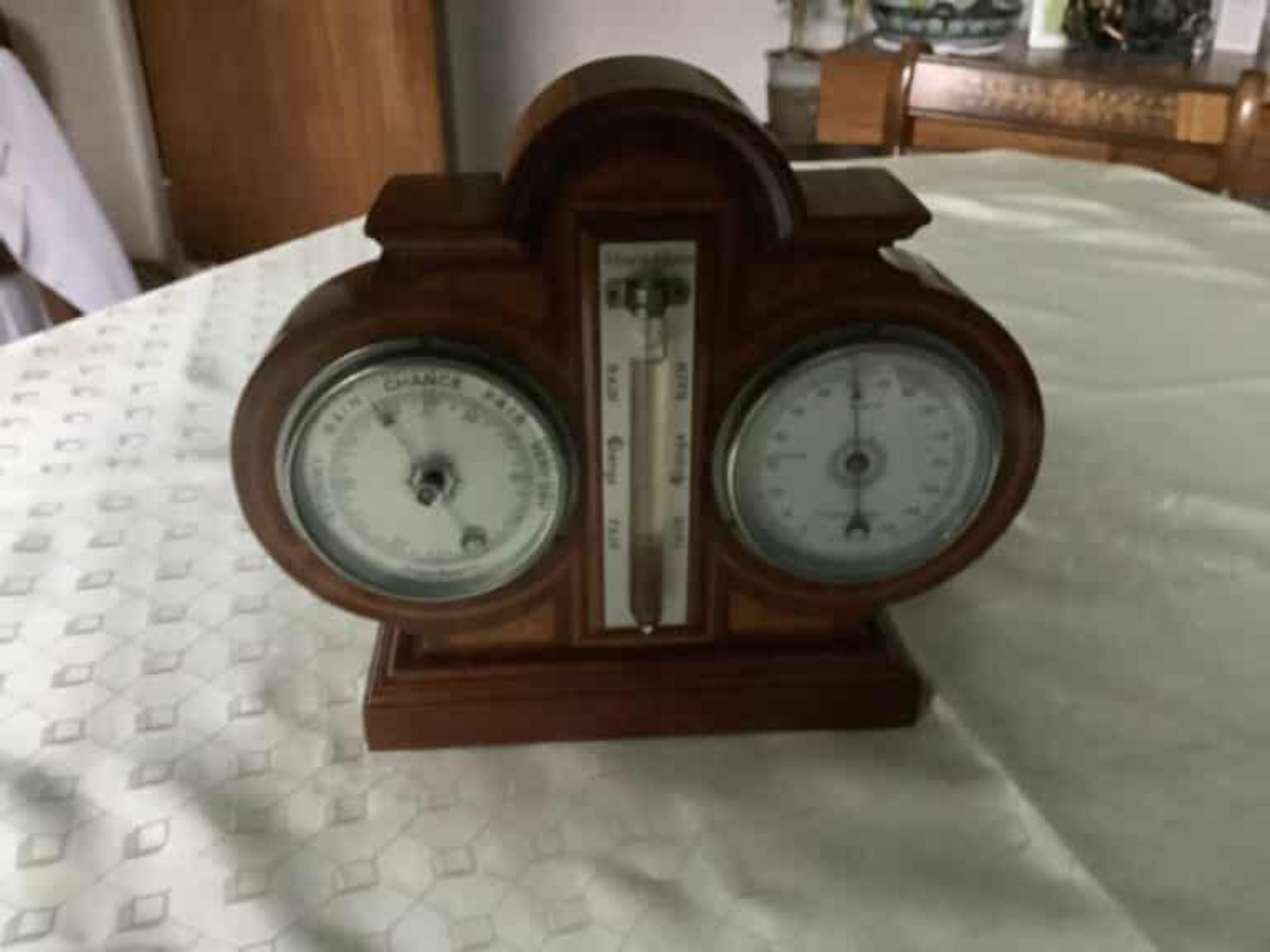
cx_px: 635
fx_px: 1137
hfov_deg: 58.4
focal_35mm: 31
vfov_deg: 45.4
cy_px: 476
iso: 640
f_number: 2.4
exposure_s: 1/17
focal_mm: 3.3
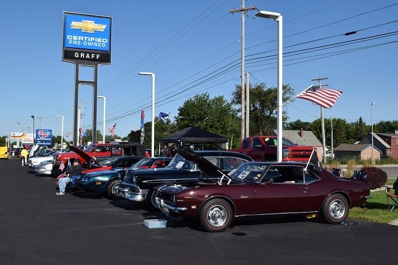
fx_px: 464
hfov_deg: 46.4
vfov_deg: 31.9
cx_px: 199
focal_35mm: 42
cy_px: 132
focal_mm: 28
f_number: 11
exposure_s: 1/400
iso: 200
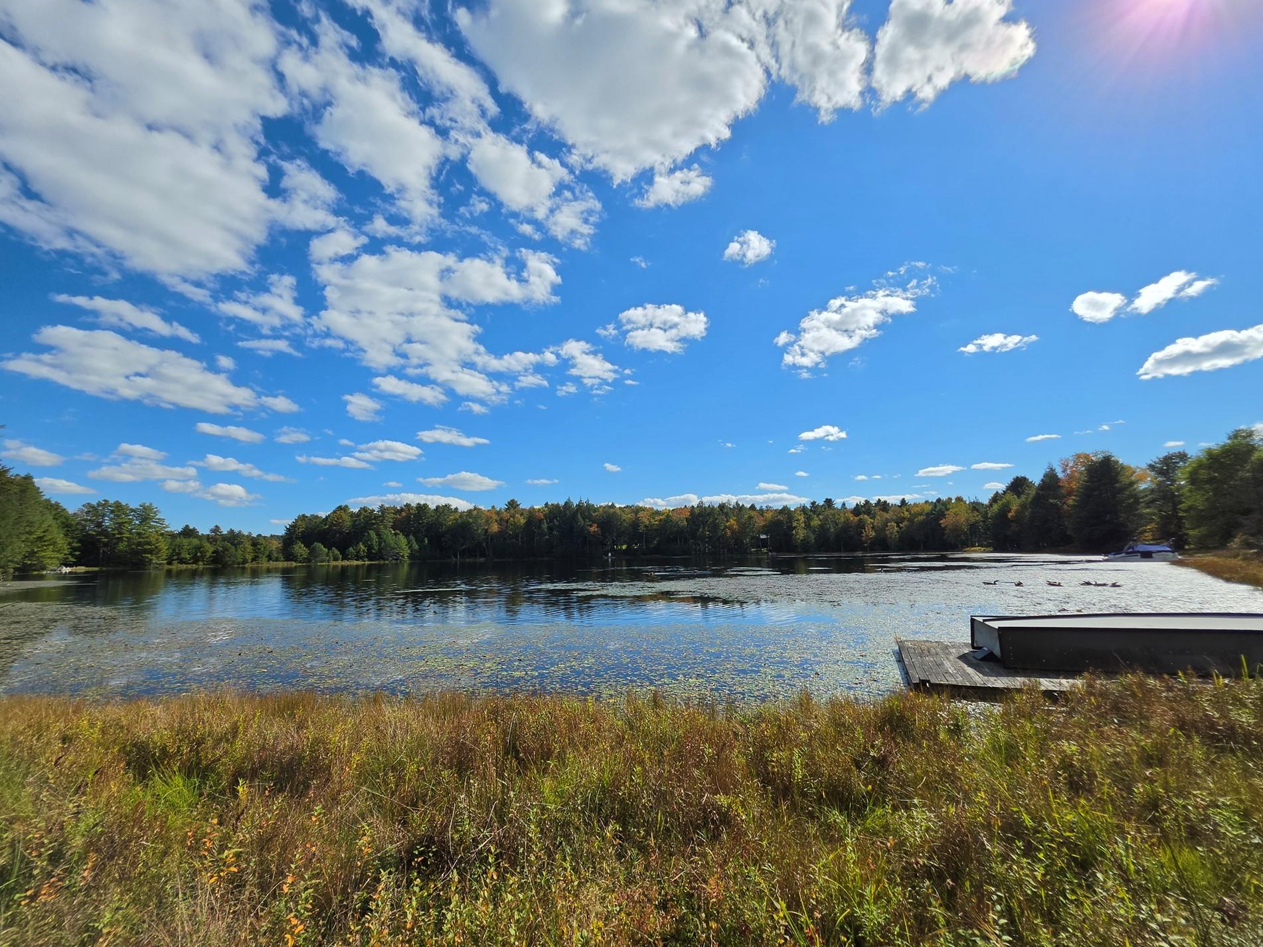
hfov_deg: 102.1
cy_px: 483
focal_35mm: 14
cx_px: 627
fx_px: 511
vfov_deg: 85.6
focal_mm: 2.2
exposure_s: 1/3952
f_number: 1.9
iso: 32
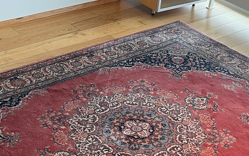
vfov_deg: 18.7
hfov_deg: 31.5
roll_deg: -5.3
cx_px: 117
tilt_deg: -44.7
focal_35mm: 65
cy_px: 200
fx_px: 441
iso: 125
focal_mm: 5.1
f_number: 1.6
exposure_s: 1/50
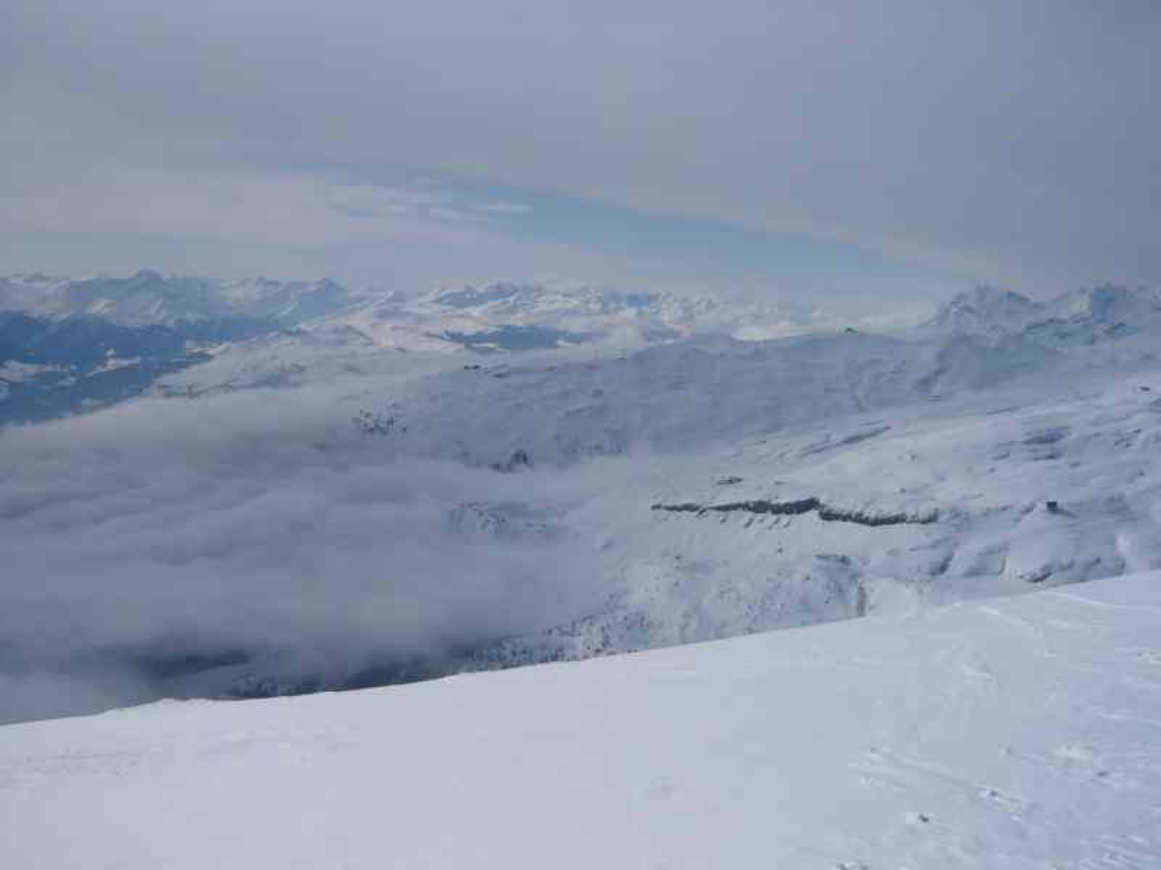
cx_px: 580
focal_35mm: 30
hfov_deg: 60.0
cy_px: 435
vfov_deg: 46.8
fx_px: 1006
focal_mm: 4.9
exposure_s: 1/800
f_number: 8
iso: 100
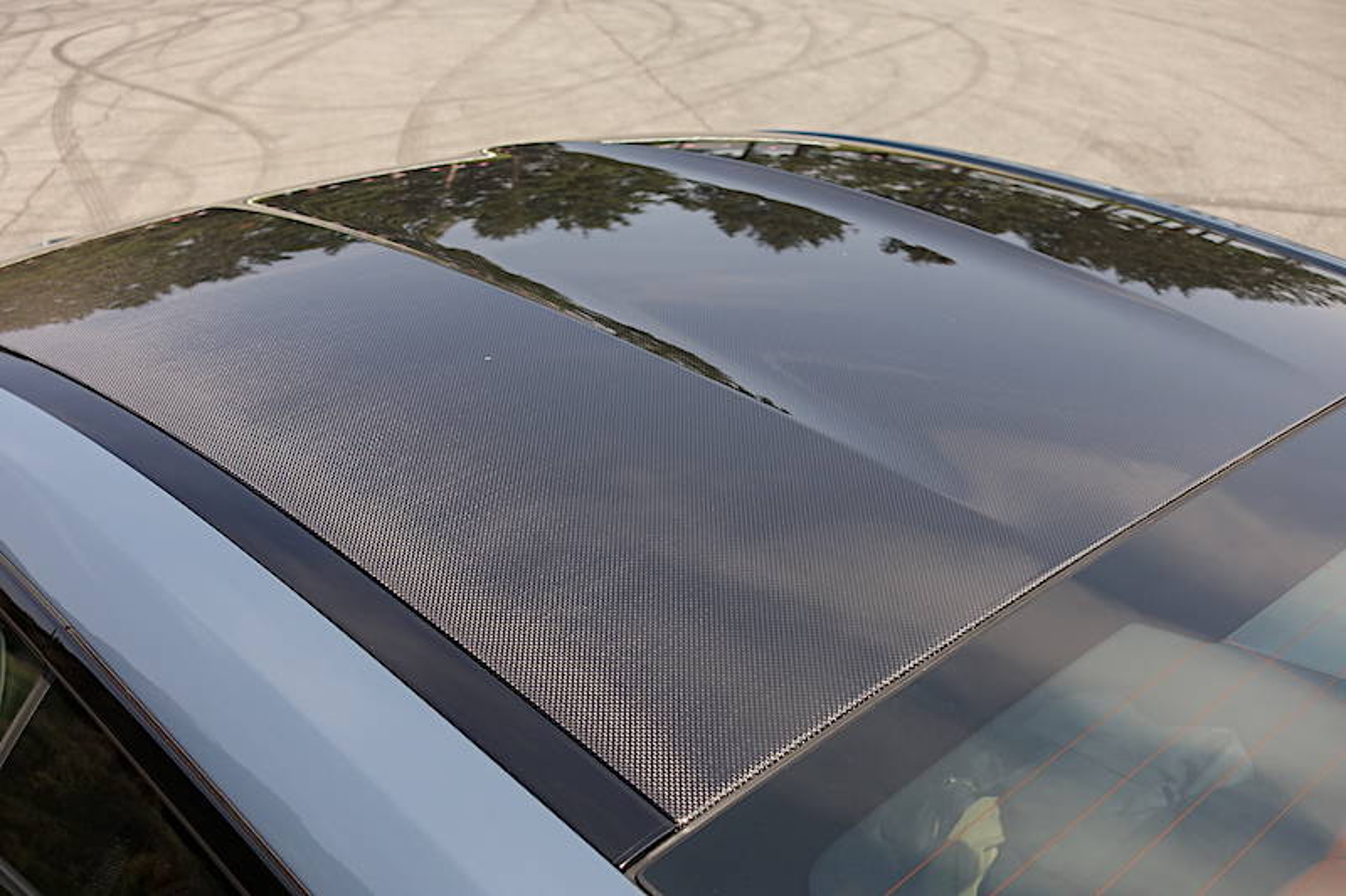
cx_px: 673
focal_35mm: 42
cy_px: 448
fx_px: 1570
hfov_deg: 46.4
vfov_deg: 31.9
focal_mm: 15.52
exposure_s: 1/500
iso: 125
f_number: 4
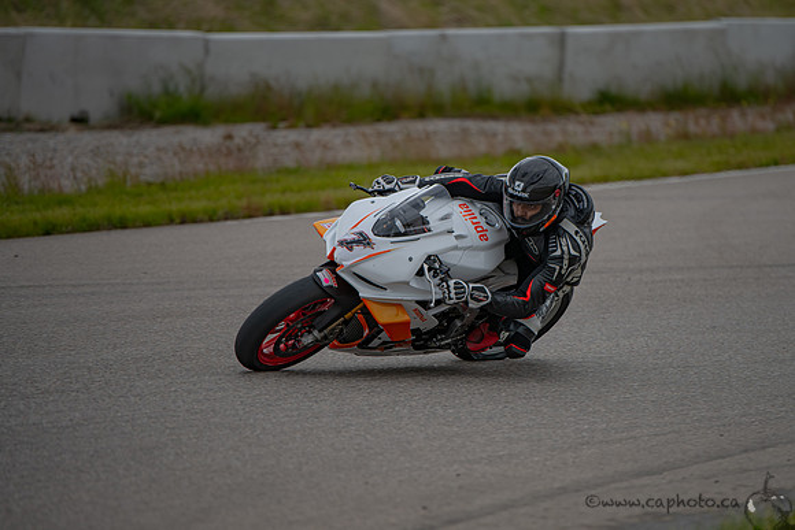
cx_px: 473
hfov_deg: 8.6
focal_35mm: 238
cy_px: 265
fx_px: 5262
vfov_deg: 5.8
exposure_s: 1/1600
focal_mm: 200
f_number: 2.8
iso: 100
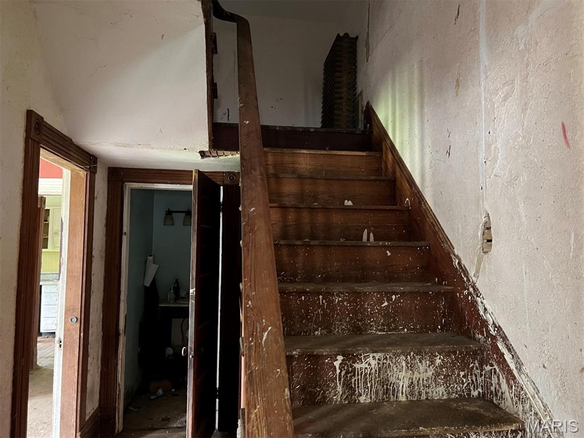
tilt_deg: +3.8
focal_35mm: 26
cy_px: 219
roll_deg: -0.8
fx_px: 439
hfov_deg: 67.3
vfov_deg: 53.1
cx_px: 292
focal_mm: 5.7
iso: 640
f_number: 1.5
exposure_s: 1/32.1
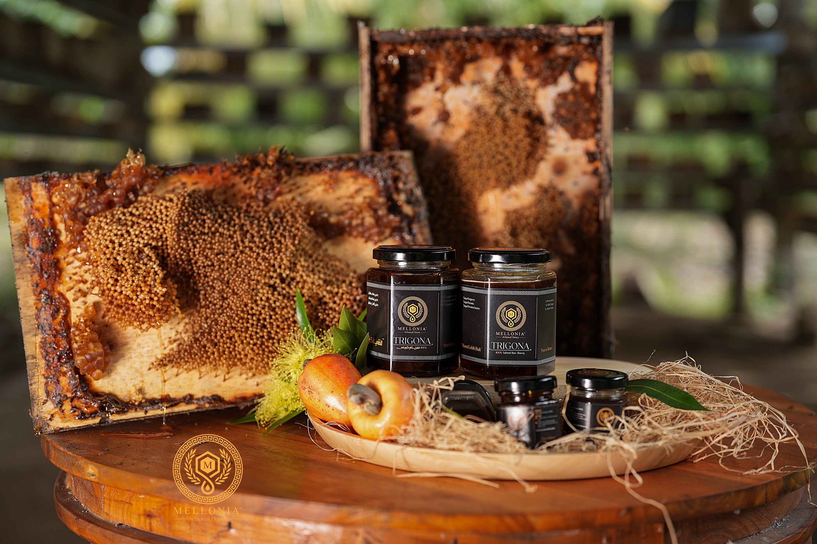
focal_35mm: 50
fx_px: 1135
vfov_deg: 27.0
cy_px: 272
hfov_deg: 39.6
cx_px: 408
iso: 125
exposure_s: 1/250
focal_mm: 50
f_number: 2.2
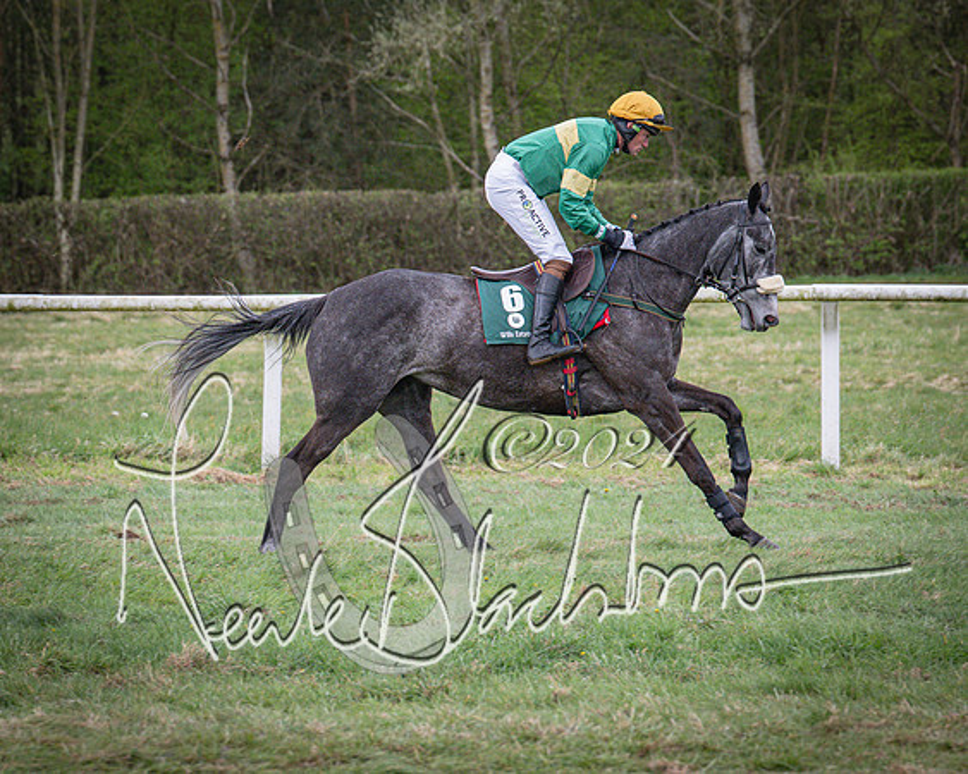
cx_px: 328
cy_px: 419
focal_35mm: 184
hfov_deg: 10.5
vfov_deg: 8.4
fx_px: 5274
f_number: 4
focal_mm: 98
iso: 1600
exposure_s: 1/1000
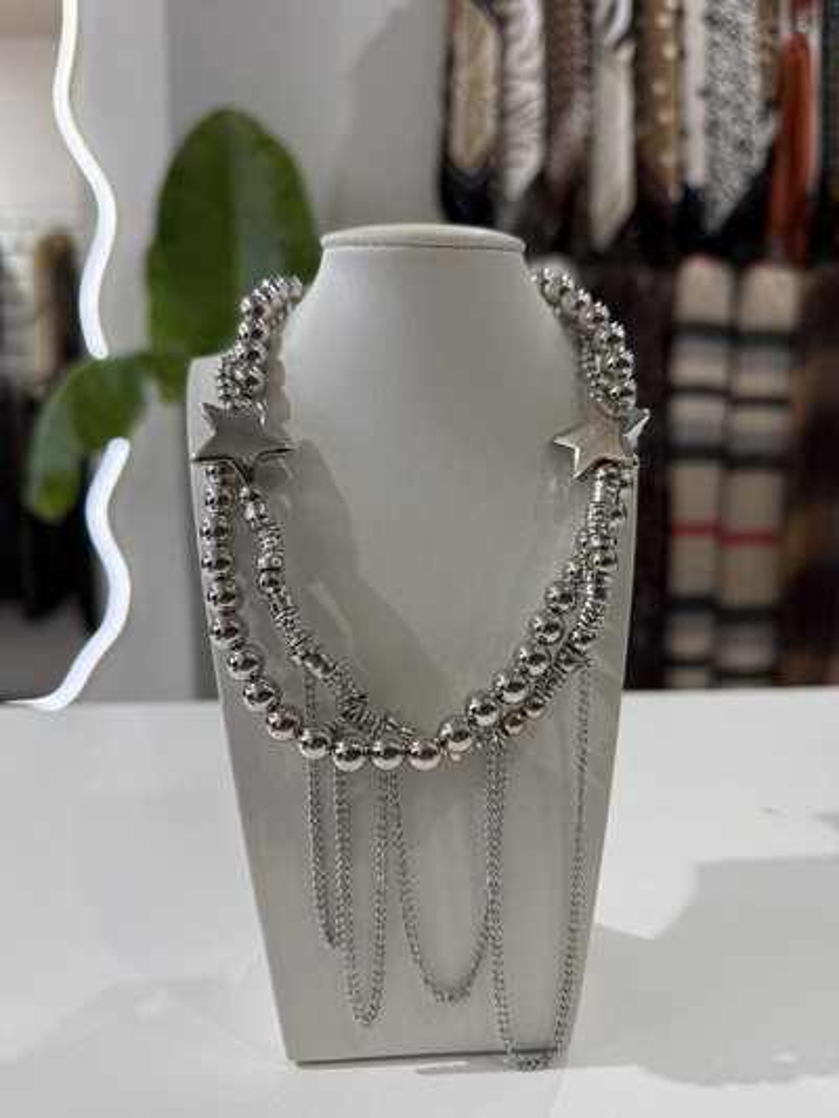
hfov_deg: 56.8
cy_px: 559
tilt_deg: -8.1
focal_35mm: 24
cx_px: 420
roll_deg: +0.5
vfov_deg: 71.6
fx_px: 775
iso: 125
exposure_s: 1/100
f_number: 1.78
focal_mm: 6.76
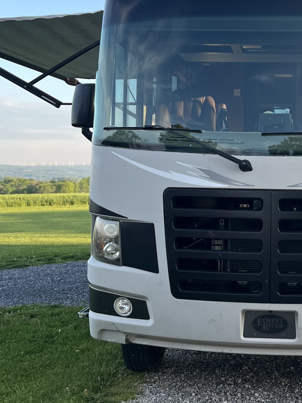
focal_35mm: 56
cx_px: 257
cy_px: 144
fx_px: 651
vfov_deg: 34.1
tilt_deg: +3.7
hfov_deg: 25.5
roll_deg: -0.6
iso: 50
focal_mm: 5.1
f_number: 1.6
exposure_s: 1/592
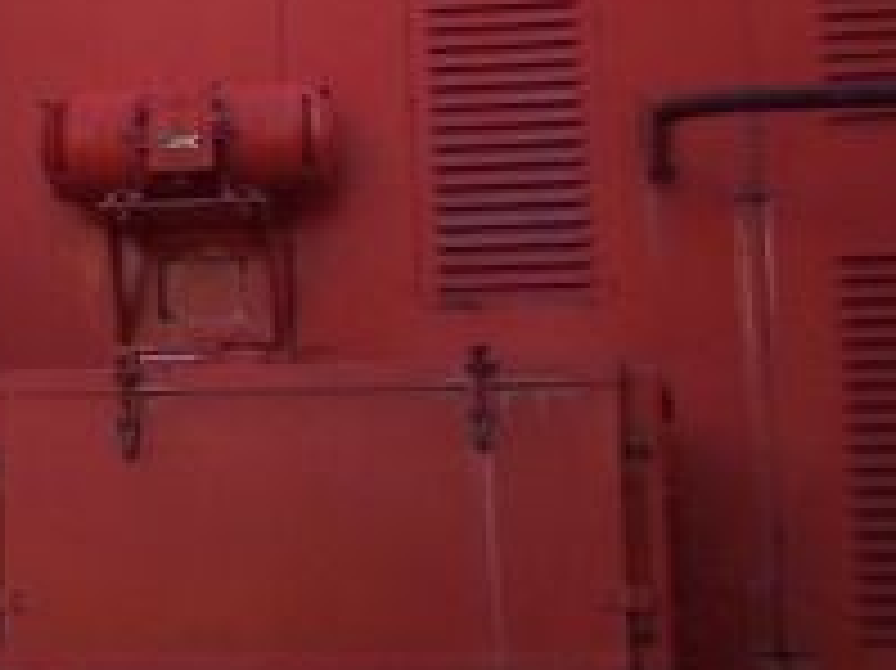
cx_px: -779
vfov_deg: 10.7
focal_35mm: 137
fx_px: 3544
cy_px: -49
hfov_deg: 12.9
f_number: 2.7
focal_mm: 5.6
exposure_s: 1/180
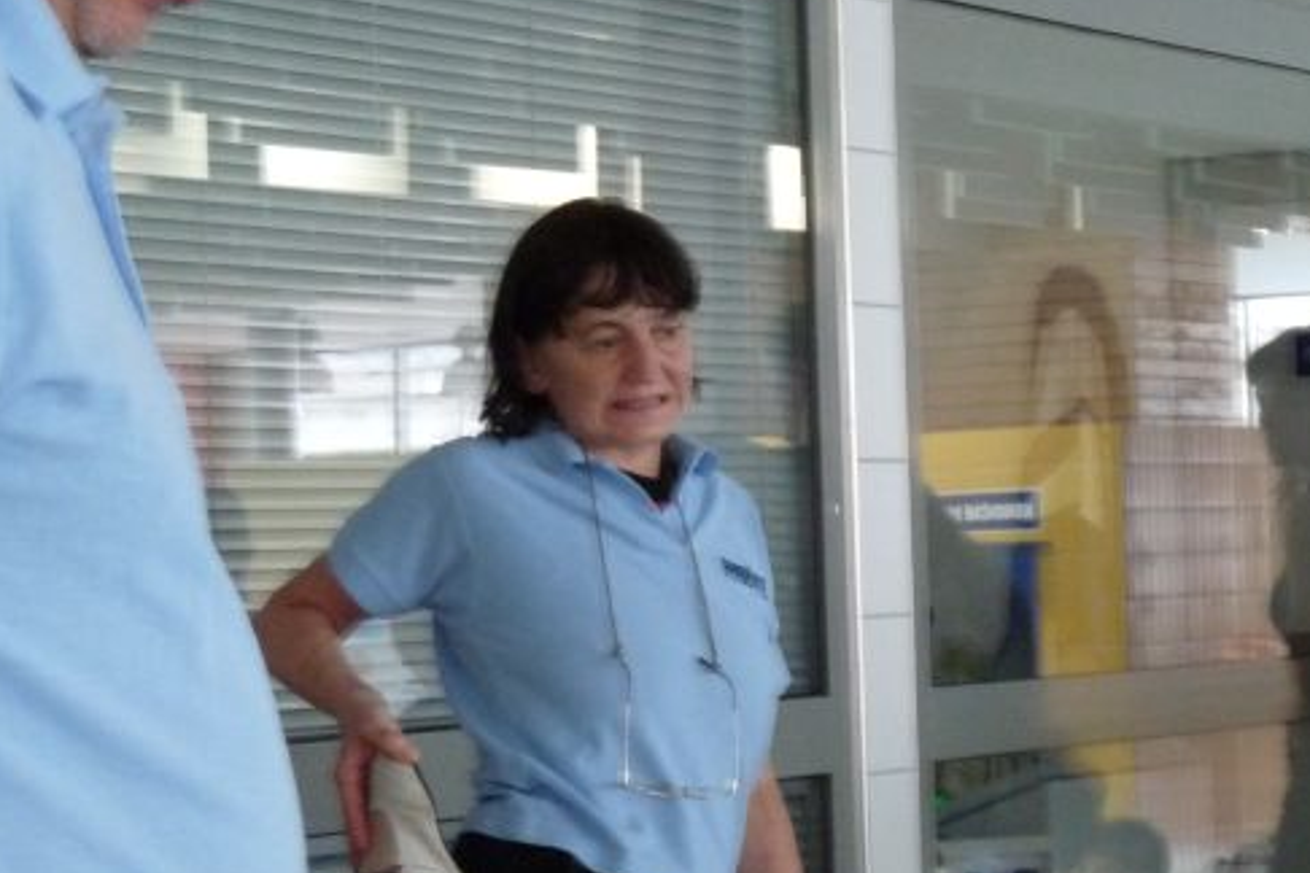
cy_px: 348
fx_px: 5021
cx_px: 445
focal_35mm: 138
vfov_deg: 9.9
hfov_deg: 14.8
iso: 400
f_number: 3.4
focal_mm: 11.1
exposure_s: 1/20
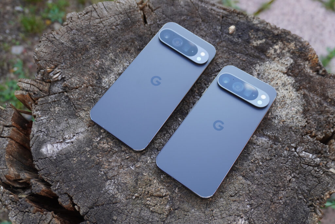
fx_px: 321
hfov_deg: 55.1
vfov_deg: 38.4
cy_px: 112
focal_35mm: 34
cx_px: 168
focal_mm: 23
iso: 250
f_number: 4
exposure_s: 1/160
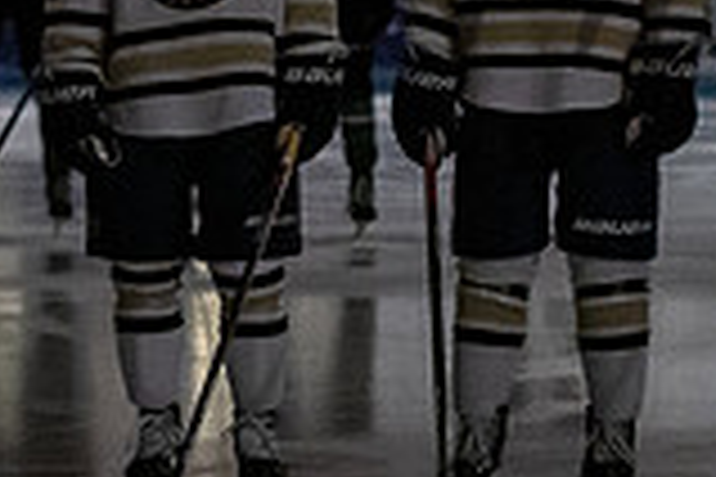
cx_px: 699
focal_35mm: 461
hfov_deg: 4.5
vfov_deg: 3.0
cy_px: -119
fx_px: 9168
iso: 5000
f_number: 2.8
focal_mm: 70
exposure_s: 1/100
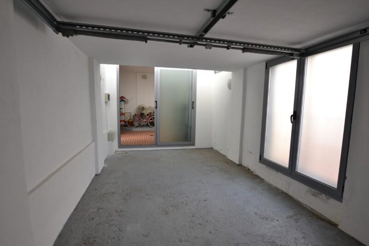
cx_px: 184
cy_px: 123
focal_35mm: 17
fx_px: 177
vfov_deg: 69.6
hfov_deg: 92.5
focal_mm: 11.5
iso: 400
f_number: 3.5
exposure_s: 1/60
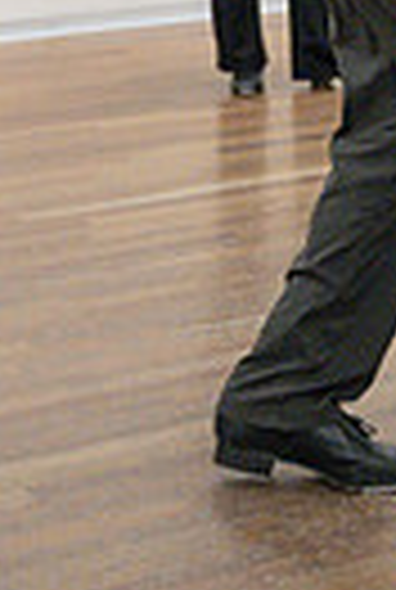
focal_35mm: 136
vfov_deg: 14.6
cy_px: -101
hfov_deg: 9.8
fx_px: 2232
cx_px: 640
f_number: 4
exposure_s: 1/640
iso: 3200
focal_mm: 24
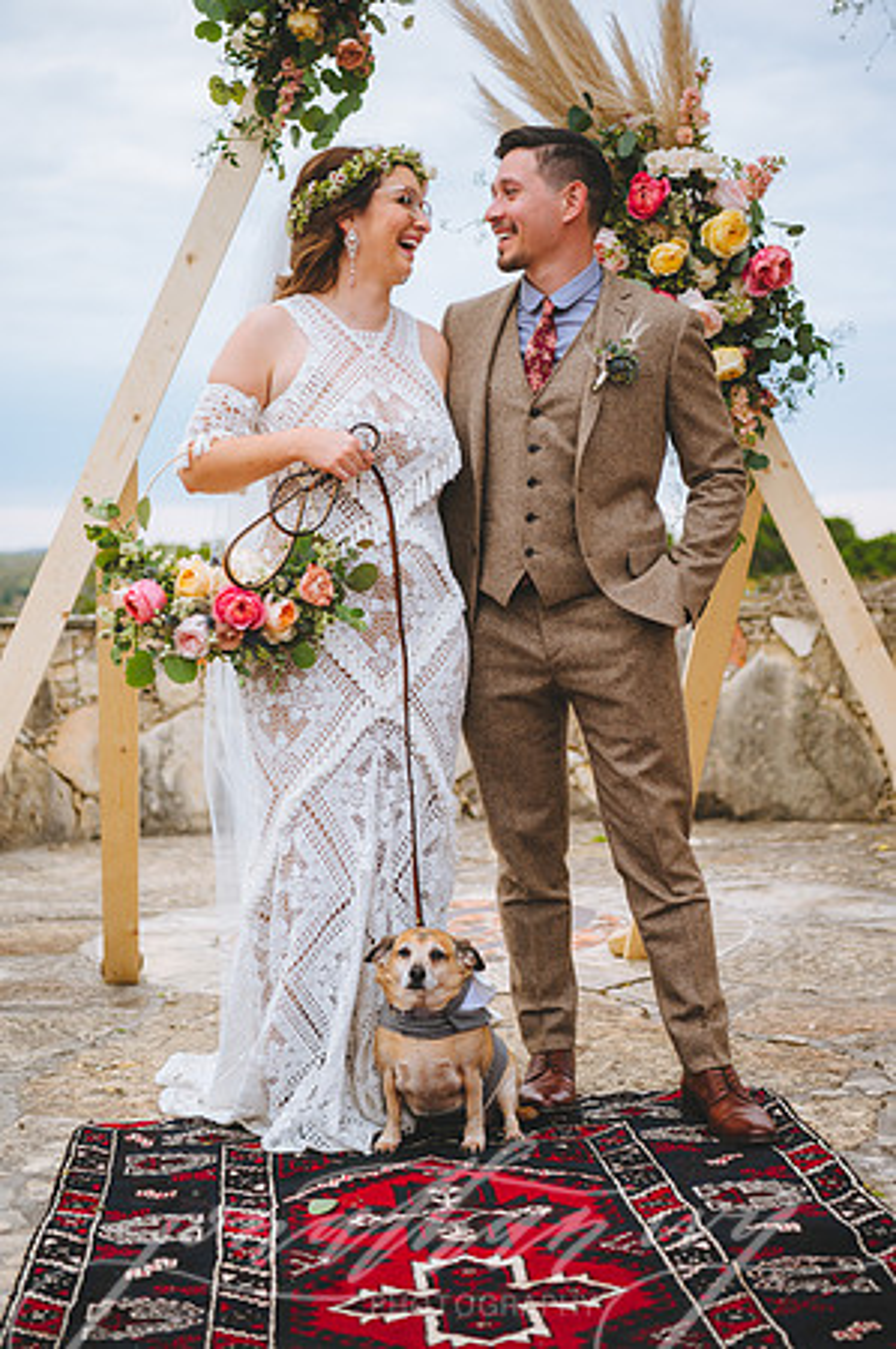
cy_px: 674
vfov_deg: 39.6
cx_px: 448
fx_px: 1871
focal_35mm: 50
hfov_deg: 26.9
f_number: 2.8
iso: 160
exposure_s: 1/200
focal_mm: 50
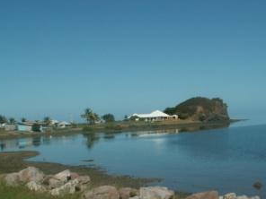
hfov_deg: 35.8
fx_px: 407
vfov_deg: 27.5
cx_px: 180
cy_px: 120
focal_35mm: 53
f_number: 8
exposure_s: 1/400
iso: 50
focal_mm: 5.86
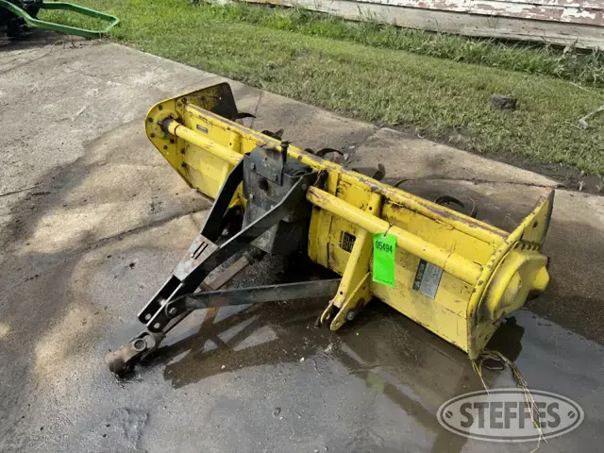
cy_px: 226
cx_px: 302
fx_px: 419
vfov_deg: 56.8
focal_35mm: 24
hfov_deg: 71.6
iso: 80
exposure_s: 1/2469
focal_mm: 6.86
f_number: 1.78
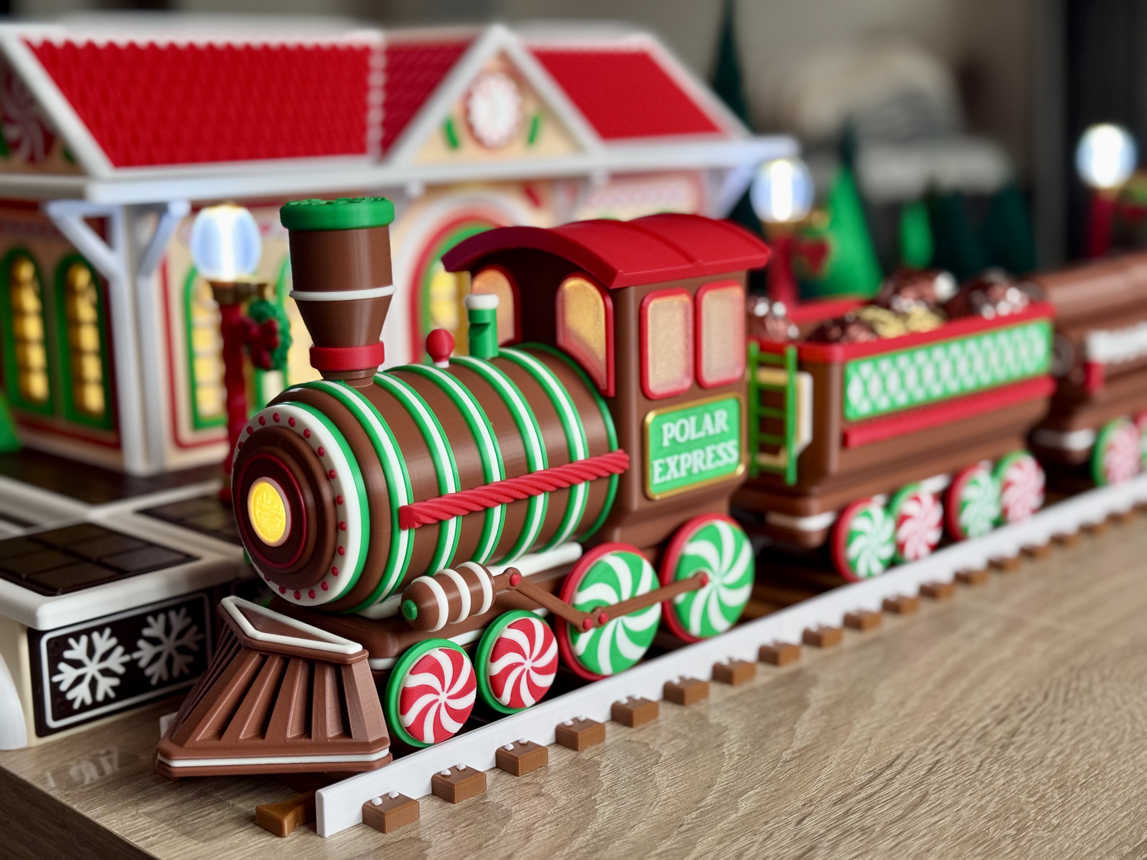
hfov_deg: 39.7
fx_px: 1590
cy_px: 430
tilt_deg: -12.2
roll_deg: +1.0
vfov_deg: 30.3
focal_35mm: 48
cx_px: 574
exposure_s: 1/50
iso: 160
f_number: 1.78
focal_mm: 6.76
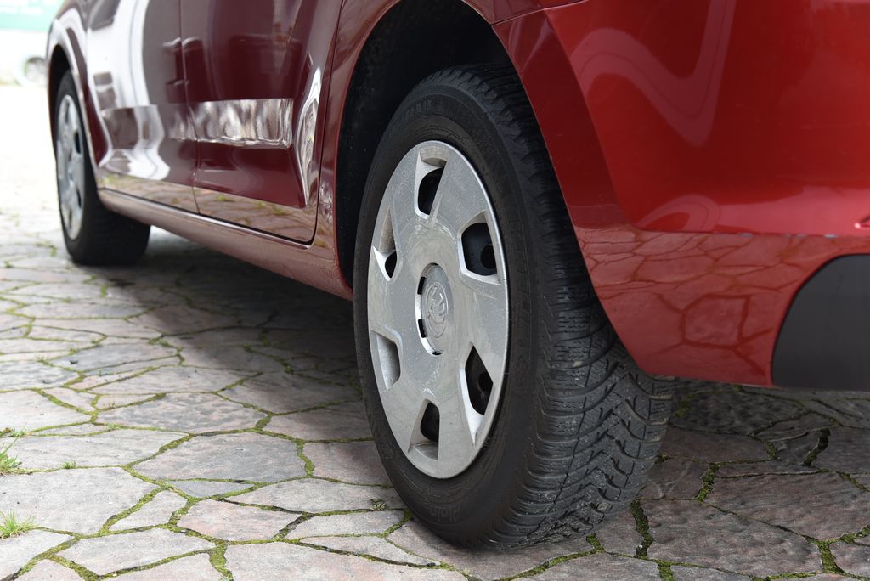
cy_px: 290
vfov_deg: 24.7
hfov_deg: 36.2
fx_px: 1330
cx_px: 435
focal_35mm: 55
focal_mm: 55
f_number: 5.6
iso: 500
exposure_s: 1/125
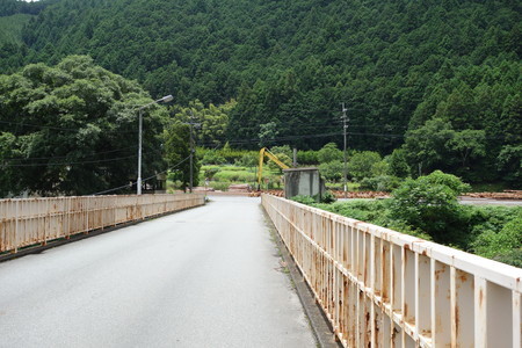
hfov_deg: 51.9
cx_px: 261
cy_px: 174
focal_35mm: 37
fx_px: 536
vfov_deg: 35.9
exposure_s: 1/320
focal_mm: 13.75
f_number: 5.6
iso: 125
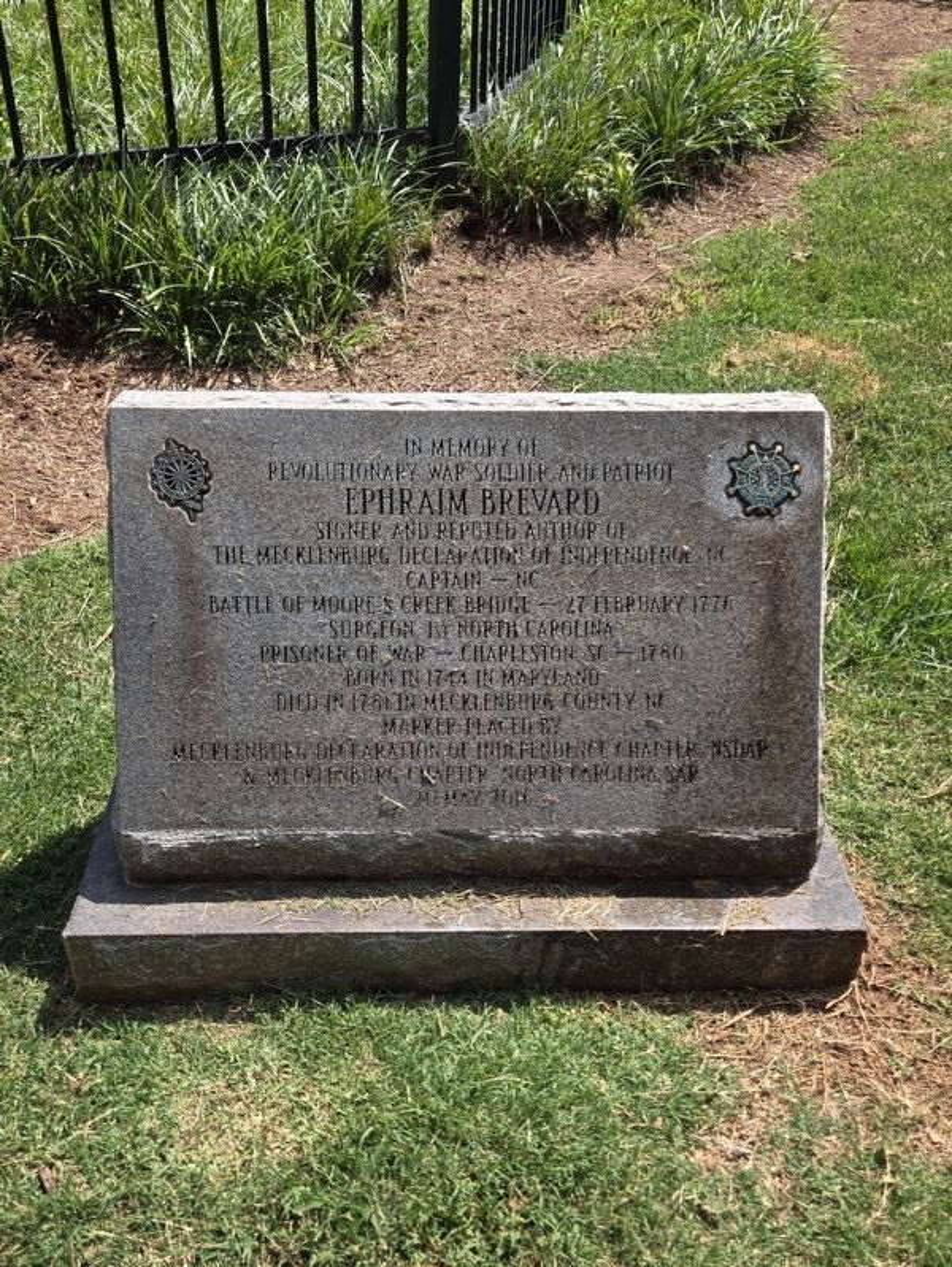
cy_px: 634
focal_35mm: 23
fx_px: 843
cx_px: 476
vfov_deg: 73.9
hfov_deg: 58.9
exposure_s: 1/1429
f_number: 1.8
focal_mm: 5.4
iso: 25
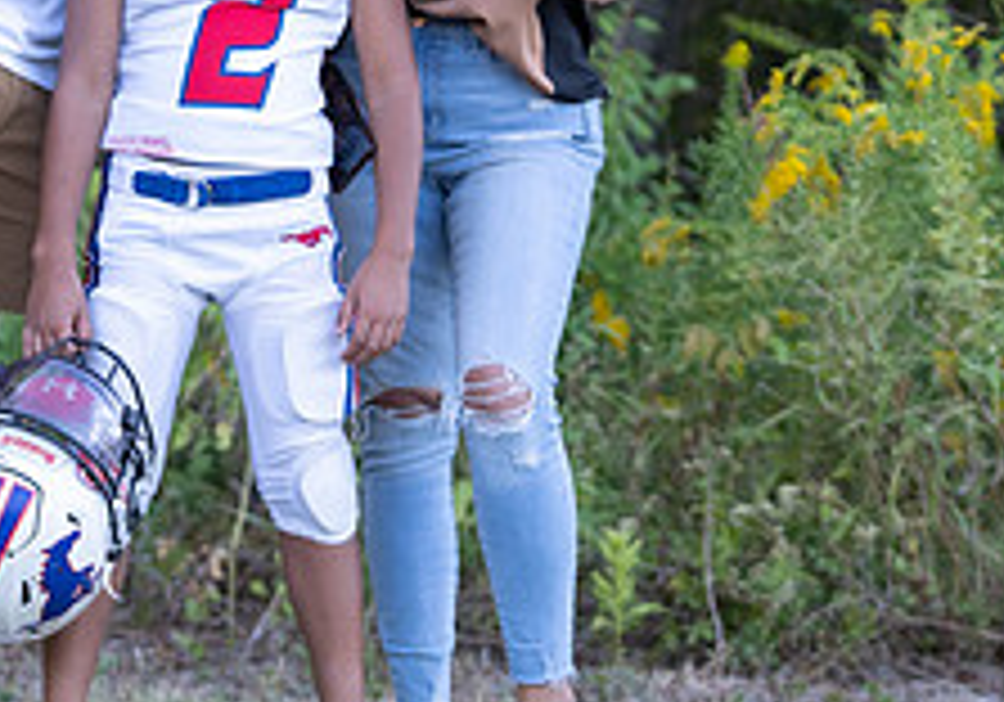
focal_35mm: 224
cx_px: 219
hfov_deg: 9.0
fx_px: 6343
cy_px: 78
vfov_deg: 6.3
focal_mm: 77
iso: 320
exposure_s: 1/320
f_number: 2.8
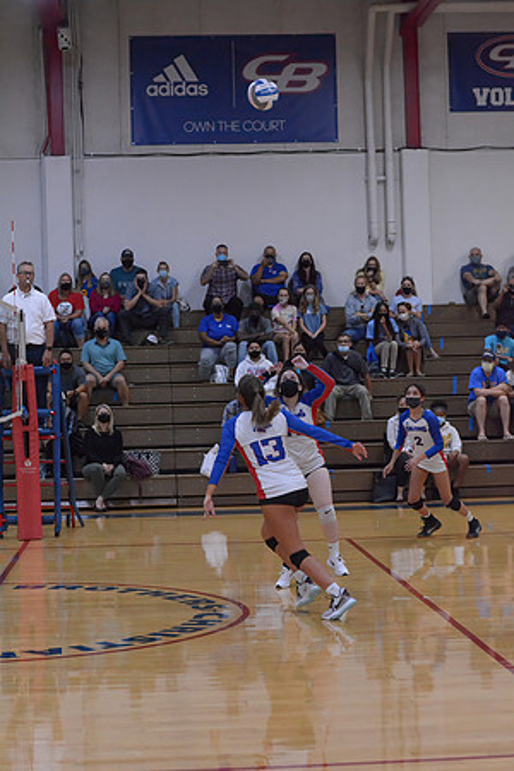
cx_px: 257
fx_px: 1606
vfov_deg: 27.0
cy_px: 386
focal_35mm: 75
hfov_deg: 18.2
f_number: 3.5
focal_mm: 50
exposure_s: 1/640
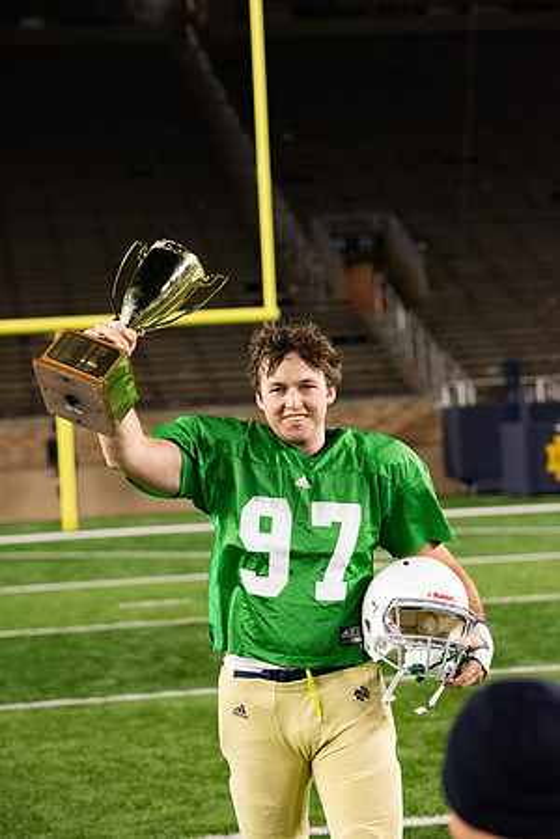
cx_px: 280
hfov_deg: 13.7
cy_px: 420
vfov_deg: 20.4
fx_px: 2333
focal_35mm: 100
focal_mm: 100
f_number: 4
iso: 5000
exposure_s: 1/500
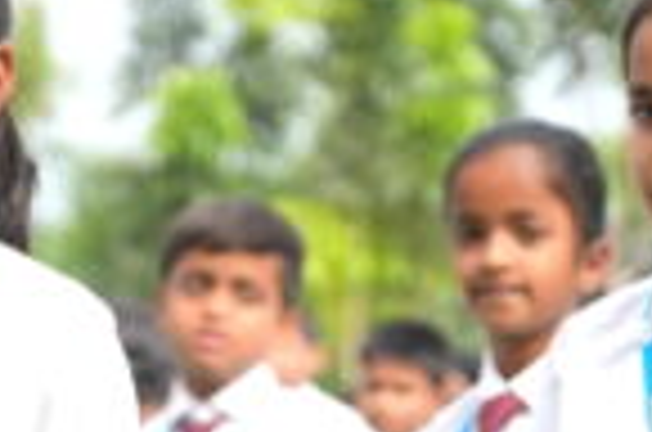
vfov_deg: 3.8
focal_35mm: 353
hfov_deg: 5.8
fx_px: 6386
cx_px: 67
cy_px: 862
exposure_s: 1/6000
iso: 500
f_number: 2.8
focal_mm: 49.9
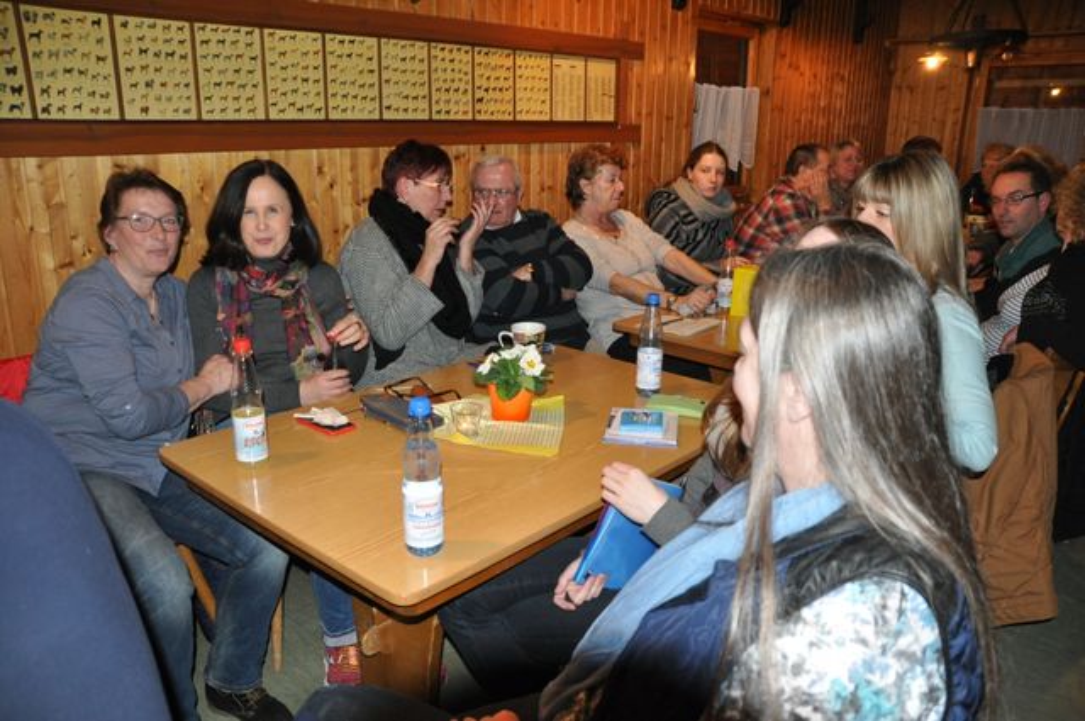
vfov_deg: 47.8
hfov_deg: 67.4
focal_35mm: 27
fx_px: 813
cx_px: 542
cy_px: 360
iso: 800
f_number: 3.5
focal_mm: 18
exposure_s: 1/60
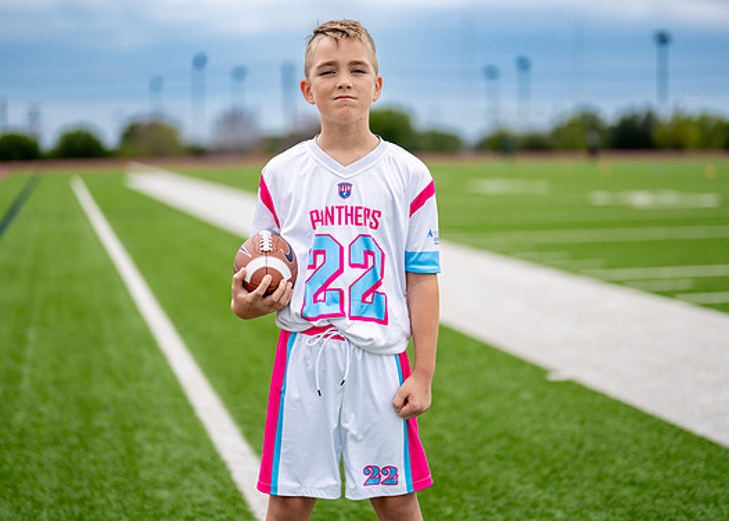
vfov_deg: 21.9
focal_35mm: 65
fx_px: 1346
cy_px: 232
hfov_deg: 30.3
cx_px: 357
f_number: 1.2
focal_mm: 50
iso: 100
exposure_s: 1/10000
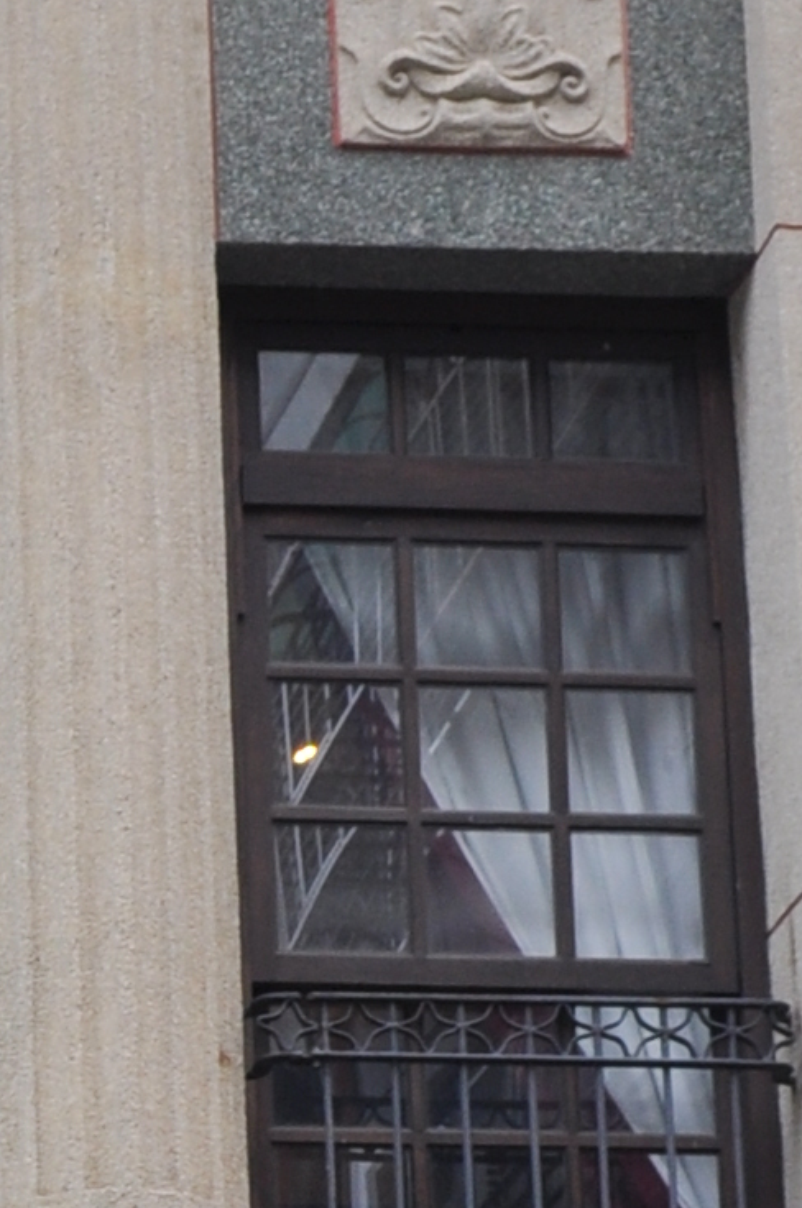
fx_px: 7037
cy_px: 1366
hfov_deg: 6.4
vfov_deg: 9.7
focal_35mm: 210
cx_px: -421
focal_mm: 24
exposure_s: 1/50
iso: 200
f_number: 7.1
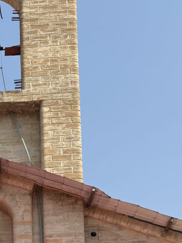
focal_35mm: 97
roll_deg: -1.0
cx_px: -53
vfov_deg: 18.4
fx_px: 680
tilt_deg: +11.3
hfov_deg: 14.6
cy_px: 339
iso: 50
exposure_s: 1/1848
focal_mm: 5.96
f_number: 1.6
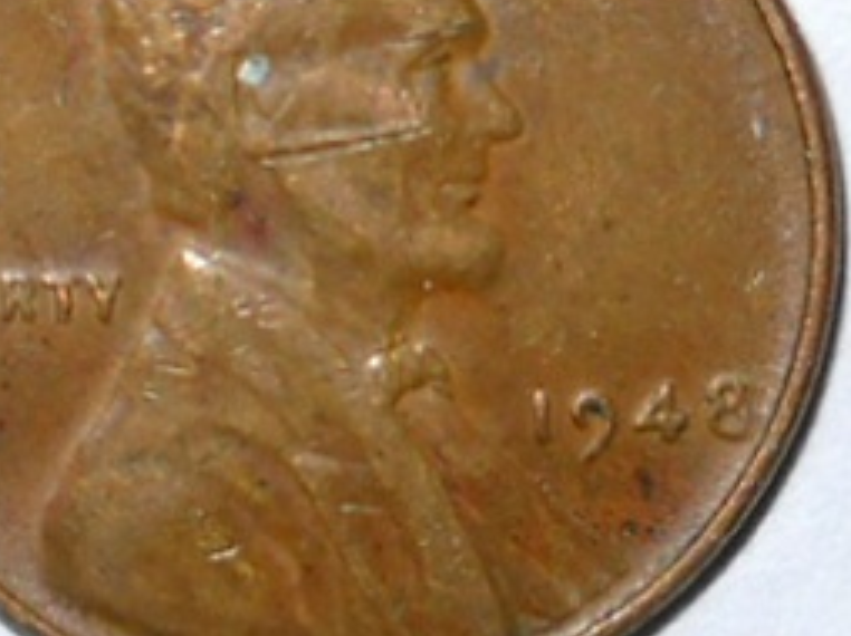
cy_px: 269
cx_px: 313
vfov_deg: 19.3
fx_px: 1867
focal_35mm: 76
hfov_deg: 25.6
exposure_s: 1/30
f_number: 5.5
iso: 64
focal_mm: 6.72
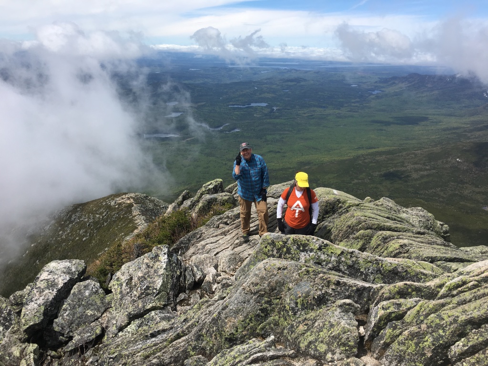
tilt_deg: -18.2
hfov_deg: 61.7
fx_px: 409
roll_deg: -1.7
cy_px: 183
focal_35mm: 29
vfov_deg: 48.2
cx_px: 244
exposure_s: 1/2079
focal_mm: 4.15
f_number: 2.2
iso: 25
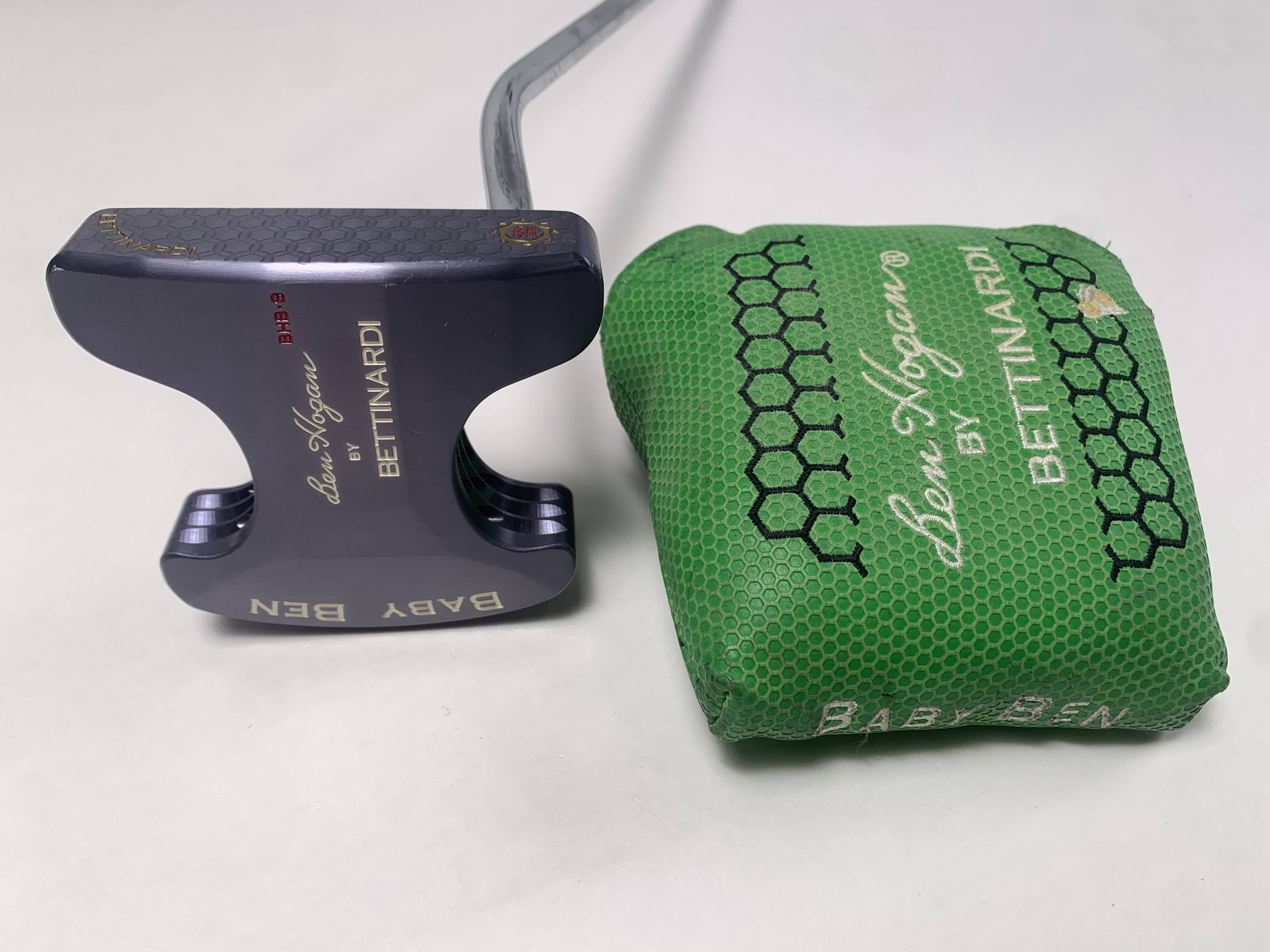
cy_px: 476
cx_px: 635
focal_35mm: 26
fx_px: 954
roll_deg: +0.1
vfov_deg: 53.1
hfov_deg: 67.3
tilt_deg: -44.7
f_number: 1.8
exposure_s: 1/257
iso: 25
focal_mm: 4.25
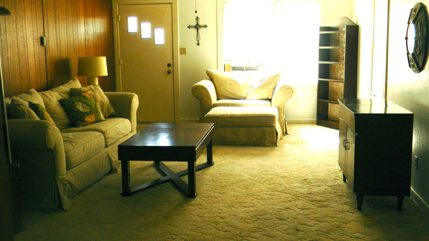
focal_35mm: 40
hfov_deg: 50.5
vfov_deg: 29.7
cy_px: 126
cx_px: 216
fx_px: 455
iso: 80
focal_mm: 6.4
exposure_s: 1/47.5
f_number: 3.7
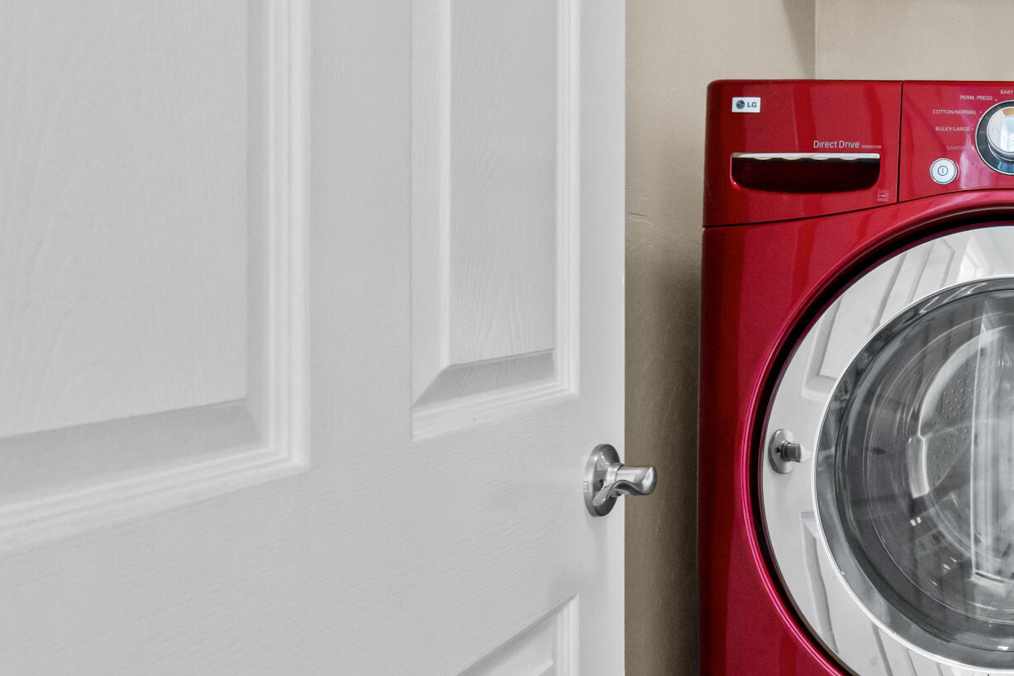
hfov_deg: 37.6
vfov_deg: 35.8
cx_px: 1242
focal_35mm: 37
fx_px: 1042
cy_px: 271
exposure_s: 1/6
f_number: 8
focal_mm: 10
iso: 400
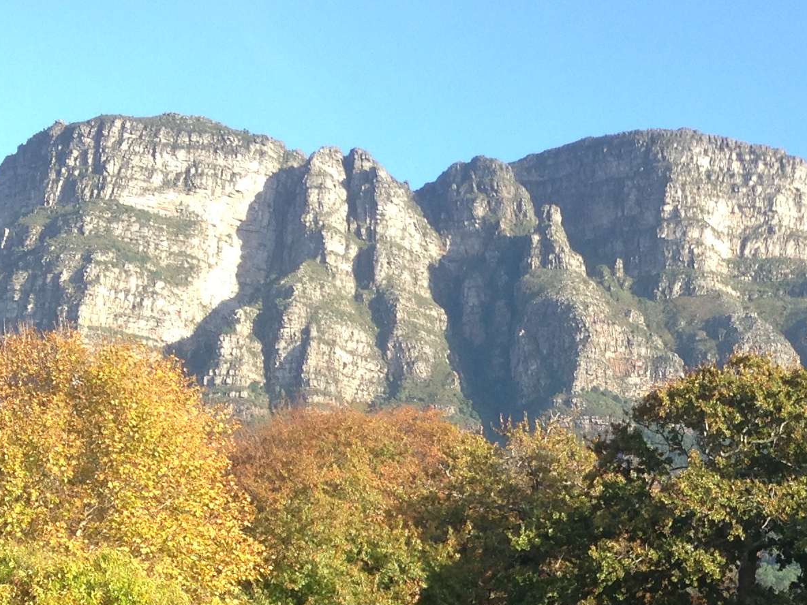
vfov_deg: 15.7
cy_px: 713
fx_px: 2121
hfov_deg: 21.3
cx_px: 637
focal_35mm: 91
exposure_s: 1/361
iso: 50
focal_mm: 4.13
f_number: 2.4
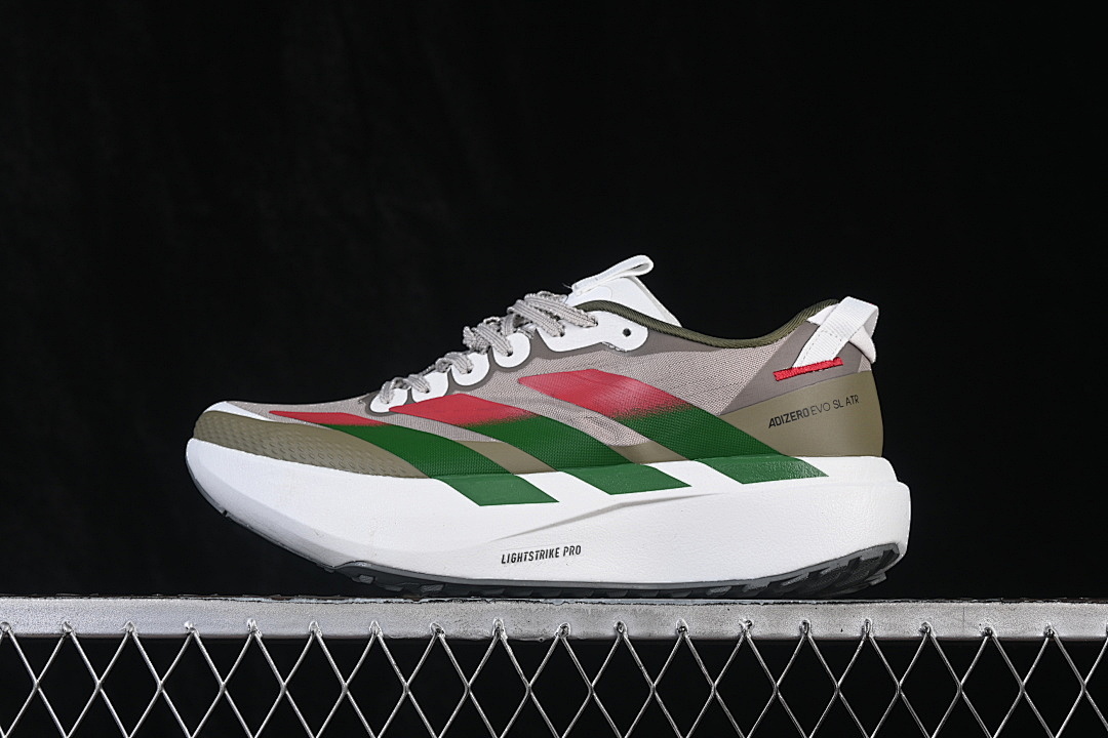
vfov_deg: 18.2
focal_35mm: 75
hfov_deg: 27.0
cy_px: 369
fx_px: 2308
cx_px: 554
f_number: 8
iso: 160
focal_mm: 50
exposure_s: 1/80
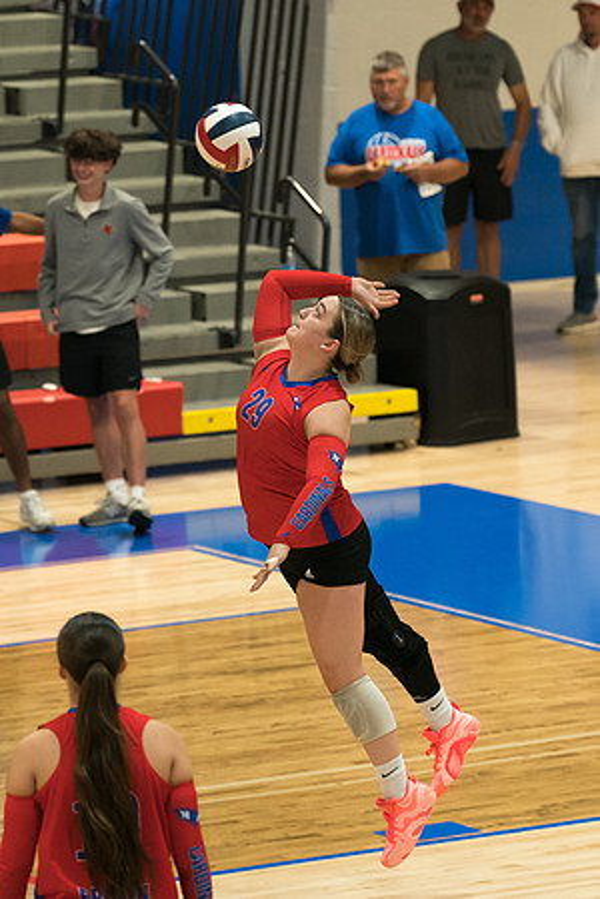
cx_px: 282
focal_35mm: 245
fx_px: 6137
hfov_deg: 5.6
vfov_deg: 8.4
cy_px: 447
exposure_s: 1/1000
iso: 3200
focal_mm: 133
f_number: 2.8
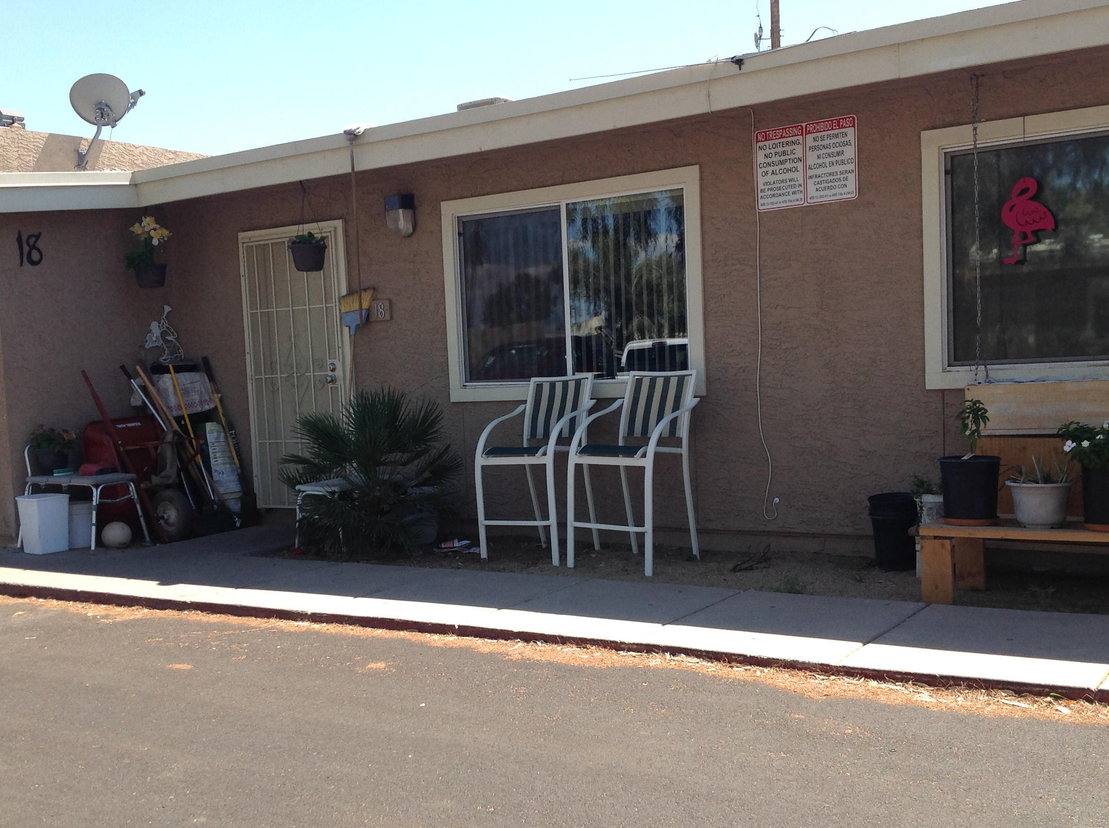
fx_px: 1343
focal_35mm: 42
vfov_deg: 34.2
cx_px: 556
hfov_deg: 44.9
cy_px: 447
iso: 50
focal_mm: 4.28
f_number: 2.4
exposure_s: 1/889
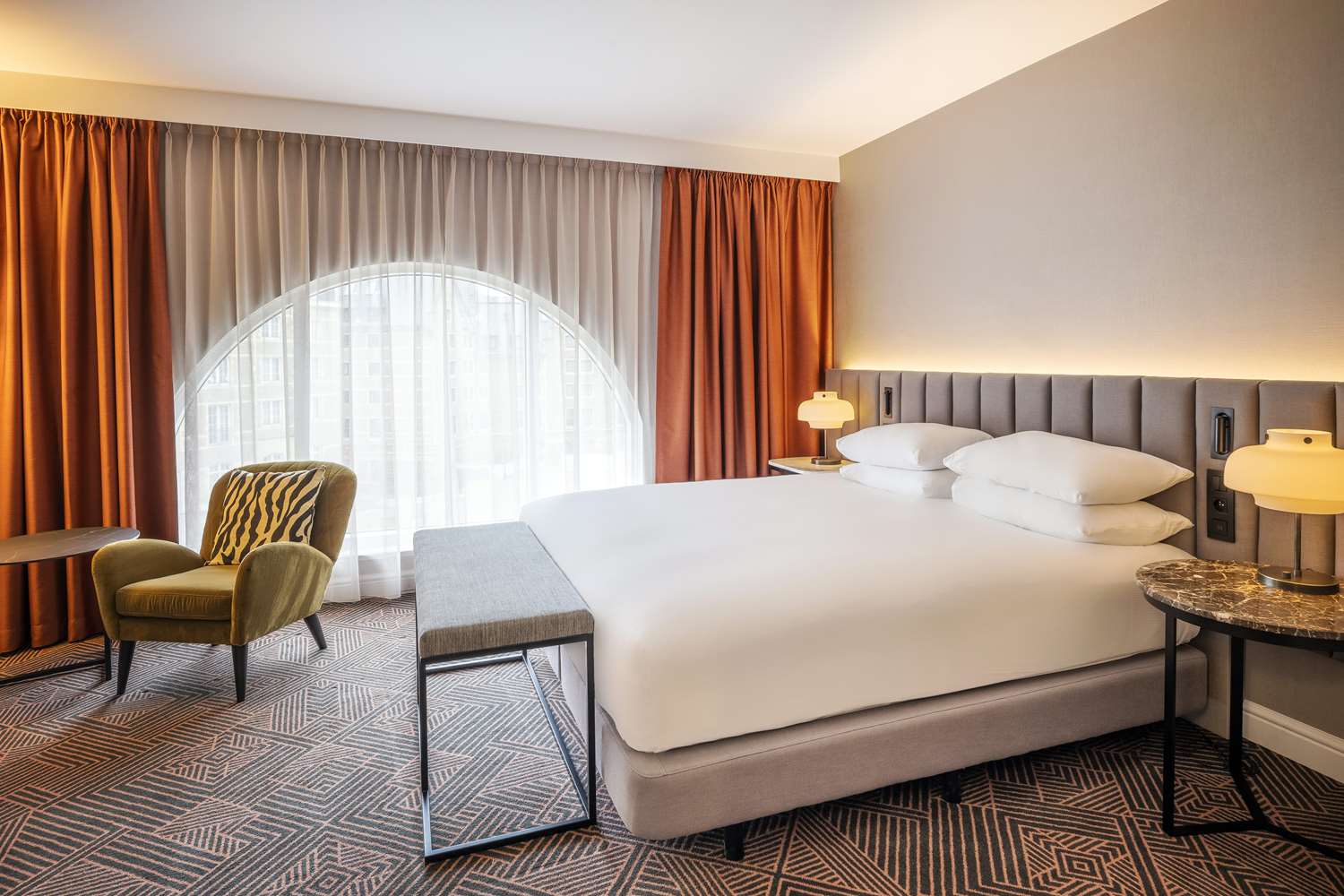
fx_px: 709
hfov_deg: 86.9
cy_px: 448
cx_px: 672
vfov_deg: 64.6
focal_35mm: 19
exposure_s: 1/10
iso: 125
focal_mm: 19
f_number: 10
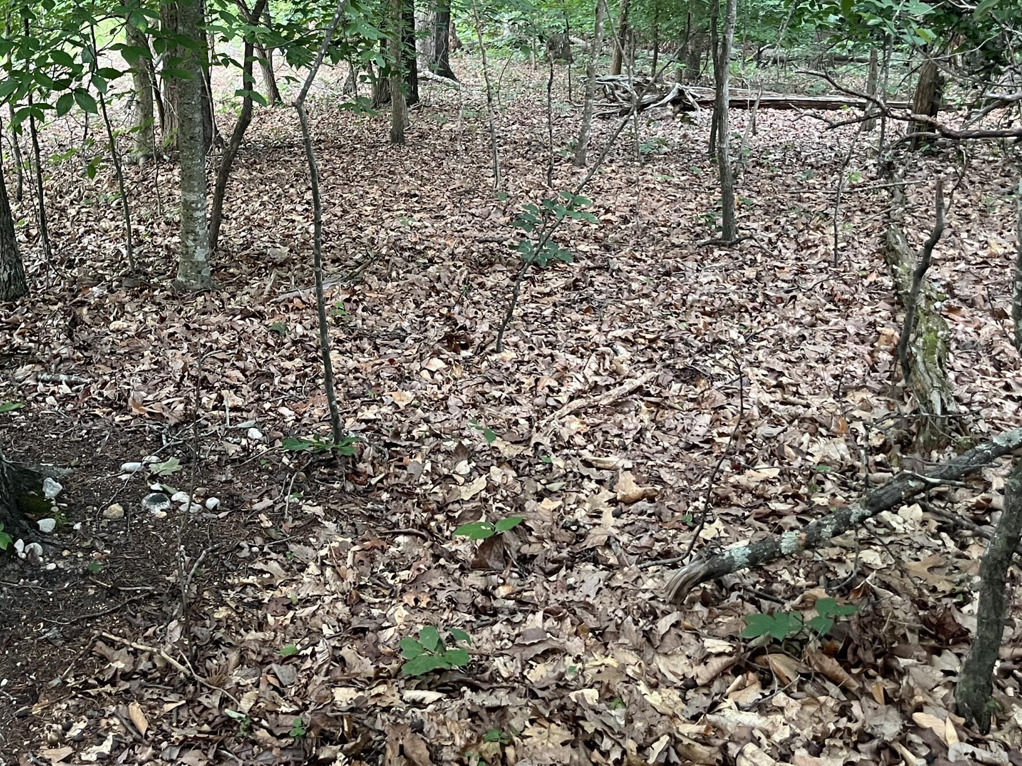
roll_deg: +3.5
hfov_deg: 42.3
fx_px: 1299
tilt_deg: -17.6
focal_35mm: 44
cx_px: 329
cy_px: 173
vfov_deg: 32.1
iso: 200
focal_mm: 5.1
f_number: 1.6
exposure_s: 1/60
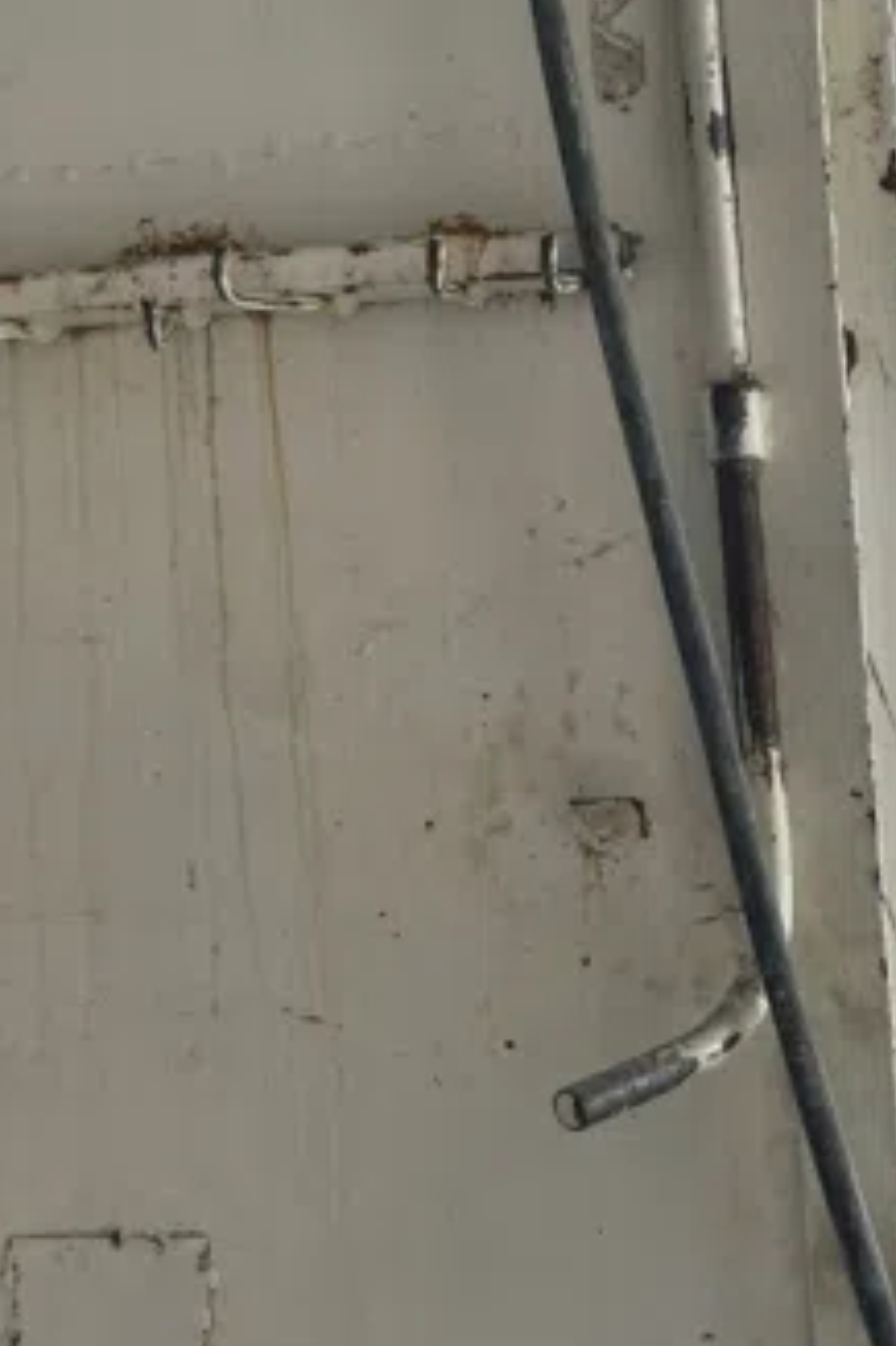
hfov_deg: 27.5
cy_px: 446
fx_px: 1831
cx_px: 508
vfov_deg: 39.9
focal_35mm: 49
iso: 80
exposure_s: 1/267
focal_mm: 6.86
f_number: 1.78
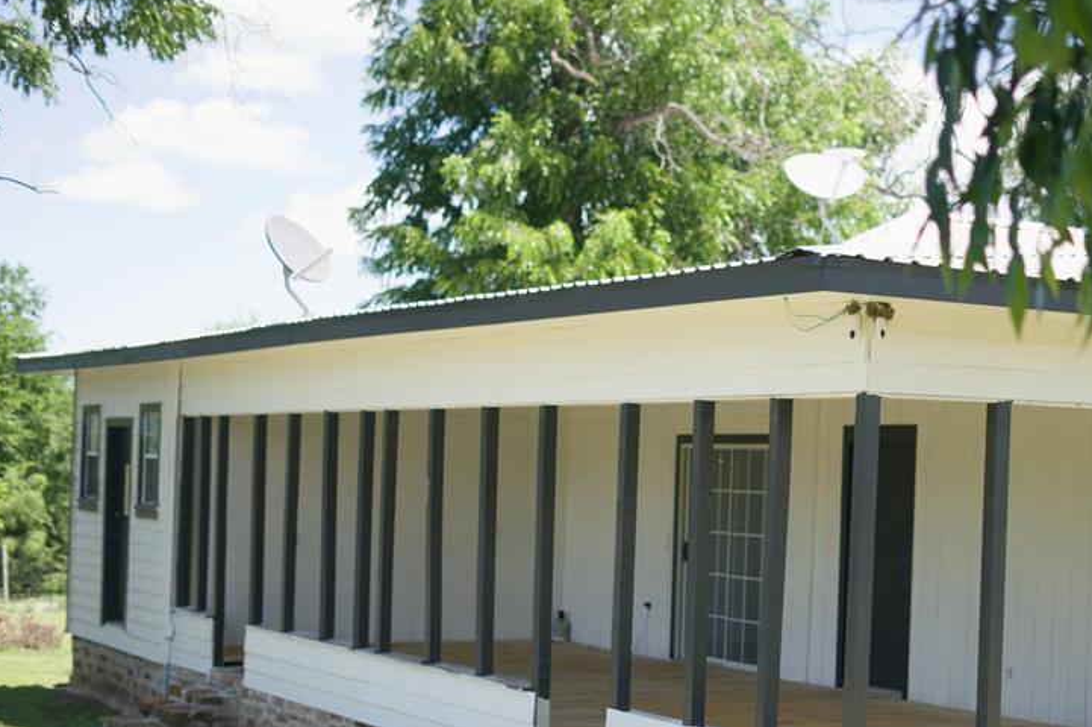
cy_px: 492
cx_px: 745
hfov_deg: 28.2
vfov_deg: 19.1
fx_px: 2153
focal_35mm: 71
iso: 200
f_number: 1.8
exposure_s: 1/1600
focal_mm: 50
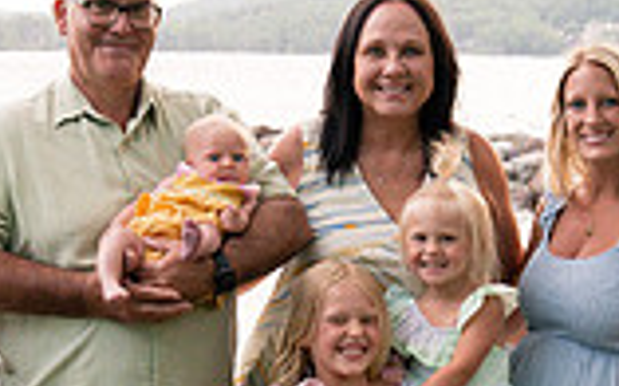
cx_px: 353
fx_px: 1973
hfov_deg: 17.8
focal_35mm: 117
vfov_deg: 11.1
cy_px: 394
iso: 800
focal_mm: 27
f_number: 5.6
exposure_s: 1/250
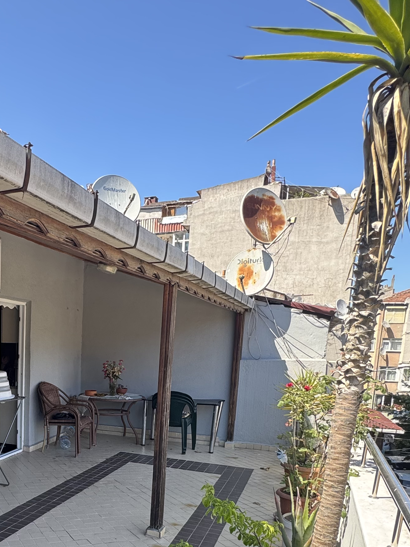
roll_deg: -0.9
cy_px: 413
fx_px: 505
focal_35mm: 32
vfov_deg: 54.1
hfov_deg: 40.6
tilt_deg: -7.6
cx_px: 36
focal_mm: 2.22
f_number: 2.2
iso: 40
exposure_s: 1/204
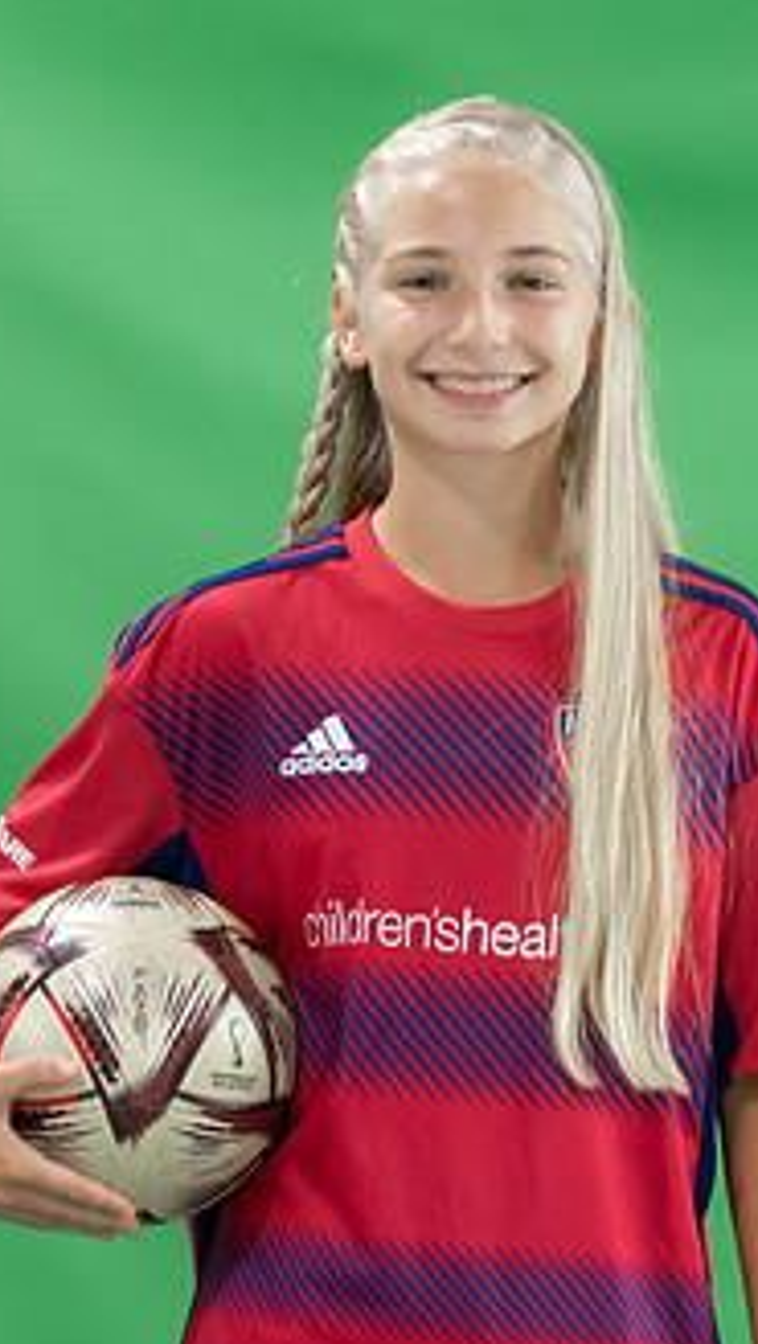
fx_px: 9414
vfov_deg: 8.2
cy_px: 619
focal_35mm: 264
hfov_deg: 4.6
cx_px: 558
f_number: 2.8
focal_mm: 123
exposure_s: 1/250
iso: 1000
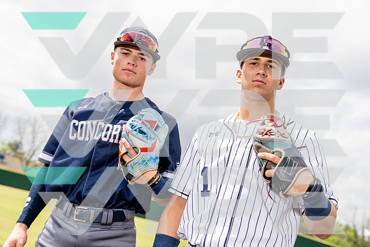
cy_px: 124
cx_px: 185
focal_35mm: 43
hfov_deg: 45.4
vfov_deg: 31.2
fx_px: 442
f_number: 4.5
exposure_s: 1/1250
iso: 250
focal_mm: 43
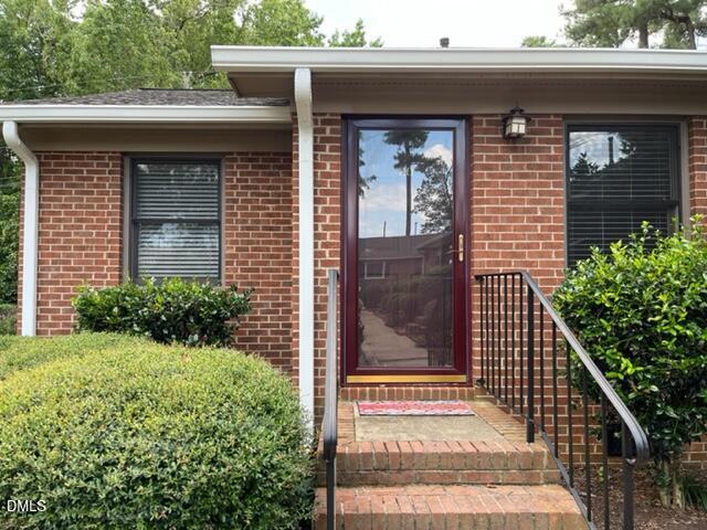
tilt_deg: +2.4
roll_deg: -0.2
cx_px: 354
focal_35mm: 26
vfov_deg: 53.1
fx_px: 531
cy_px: 265
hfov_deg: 67.3
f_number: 1.6
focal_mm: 5.1
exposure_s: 1/257
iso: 40
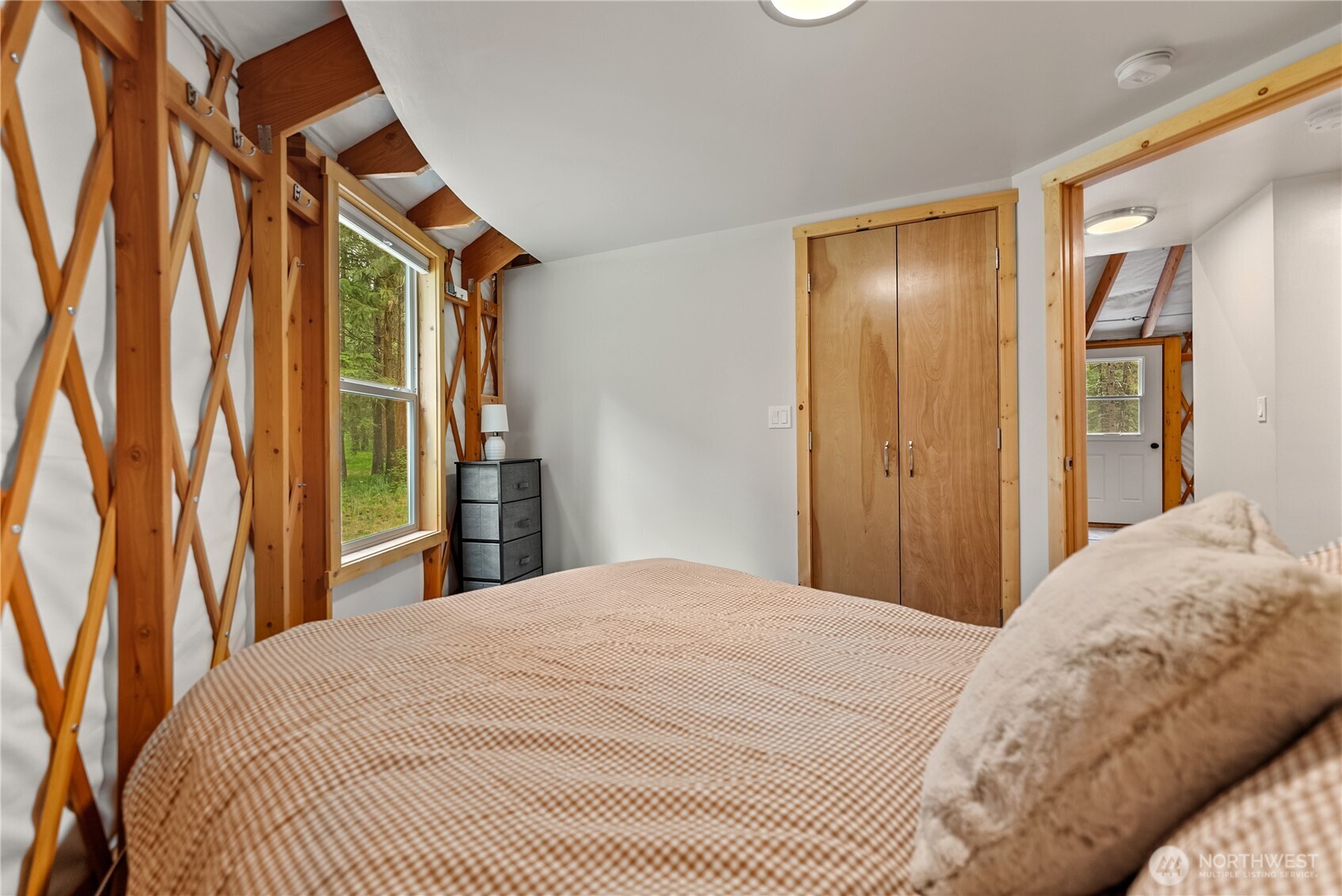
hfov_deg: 104.2
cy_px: 448
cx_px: 671
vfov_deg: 81.3
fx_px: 522
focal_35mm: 14
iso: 400
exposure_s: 1/20
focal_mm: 14
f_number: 2.8
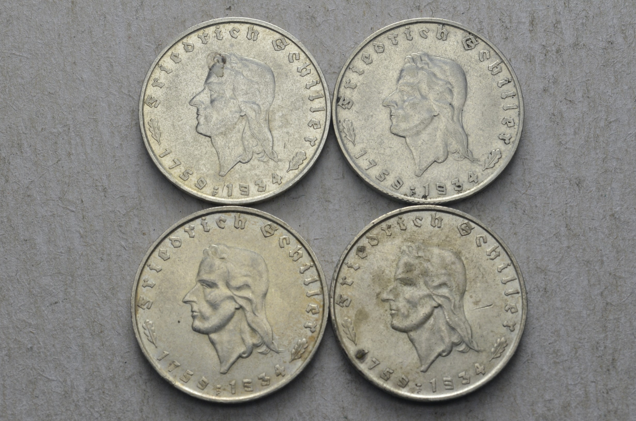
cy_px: 210
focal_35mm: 82
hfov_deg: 24.7
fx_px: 1454
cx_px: 318
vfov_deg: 16.5
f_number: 14
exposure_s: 1/250
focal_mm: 55
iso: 400
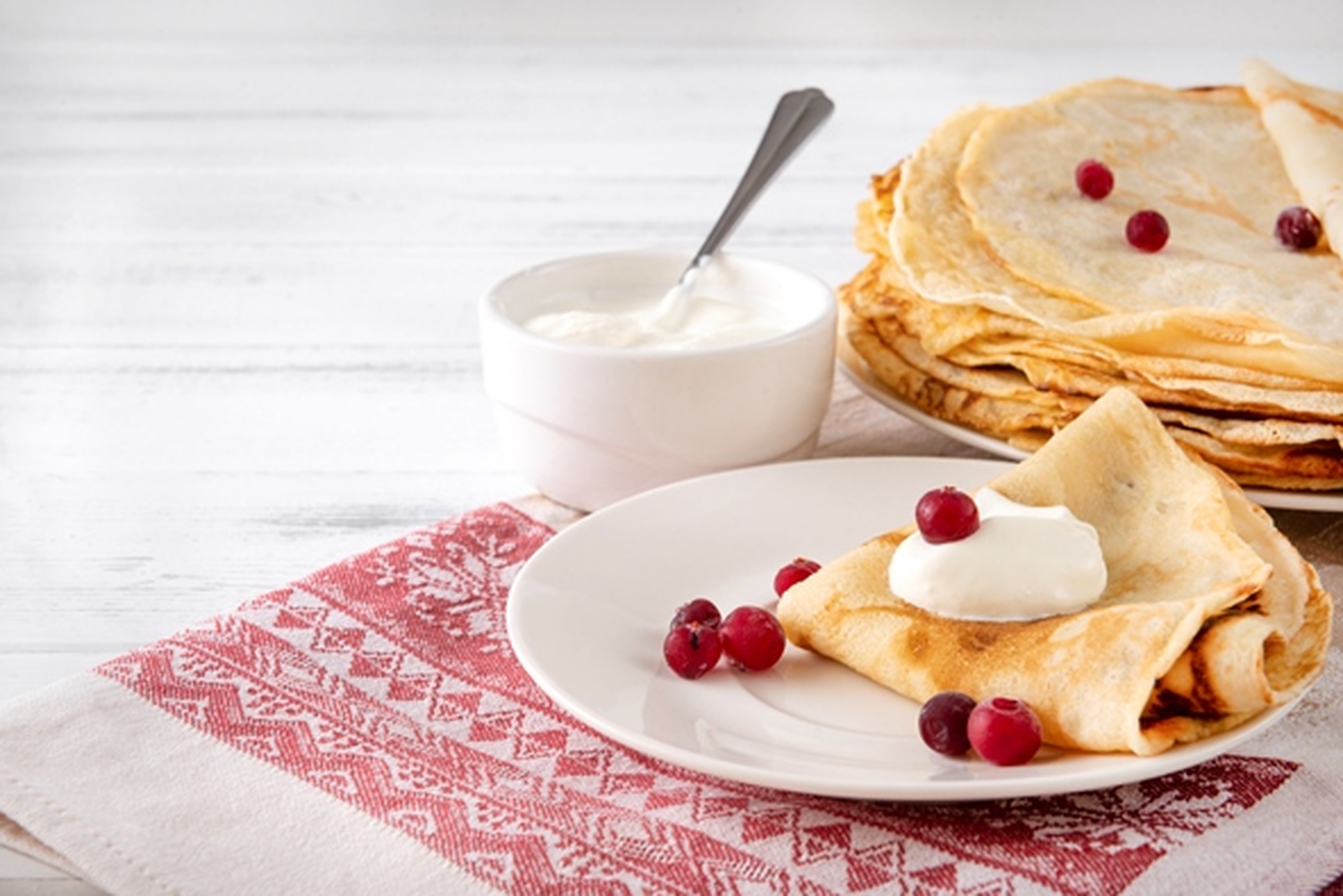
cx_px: 669
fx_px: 2648
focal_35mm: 71
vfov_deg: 19.2
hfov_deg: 28.5
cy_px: 448
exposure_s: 1/80
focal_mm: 70
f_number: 14
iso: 400
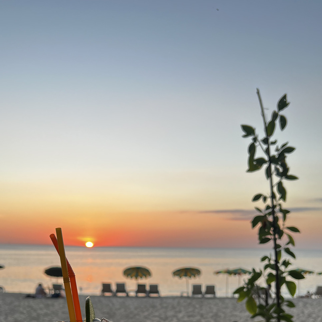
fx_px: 400
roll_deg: -0.8
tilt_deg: -1.9
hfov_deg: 43.8
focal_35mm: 38
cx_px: 168
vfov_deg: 41.8
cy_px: 261
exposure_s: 1/139
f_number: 1.5
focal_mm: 5.7
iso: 64
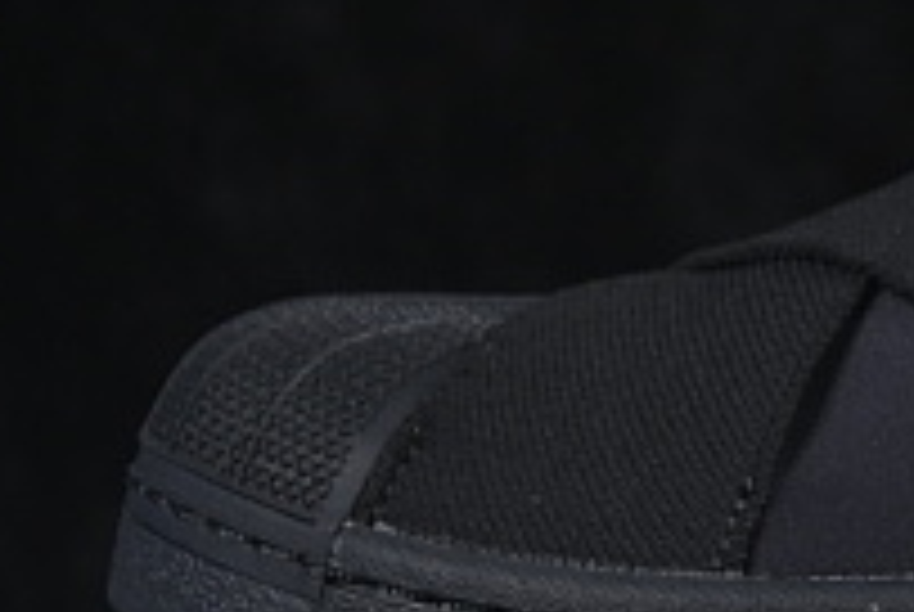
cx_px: 1301
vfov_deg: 4.7
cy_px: 61
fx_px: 7501
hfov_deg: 6.9
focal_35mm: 295
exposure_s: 1/60
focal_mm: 50
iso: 160
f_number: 6.3
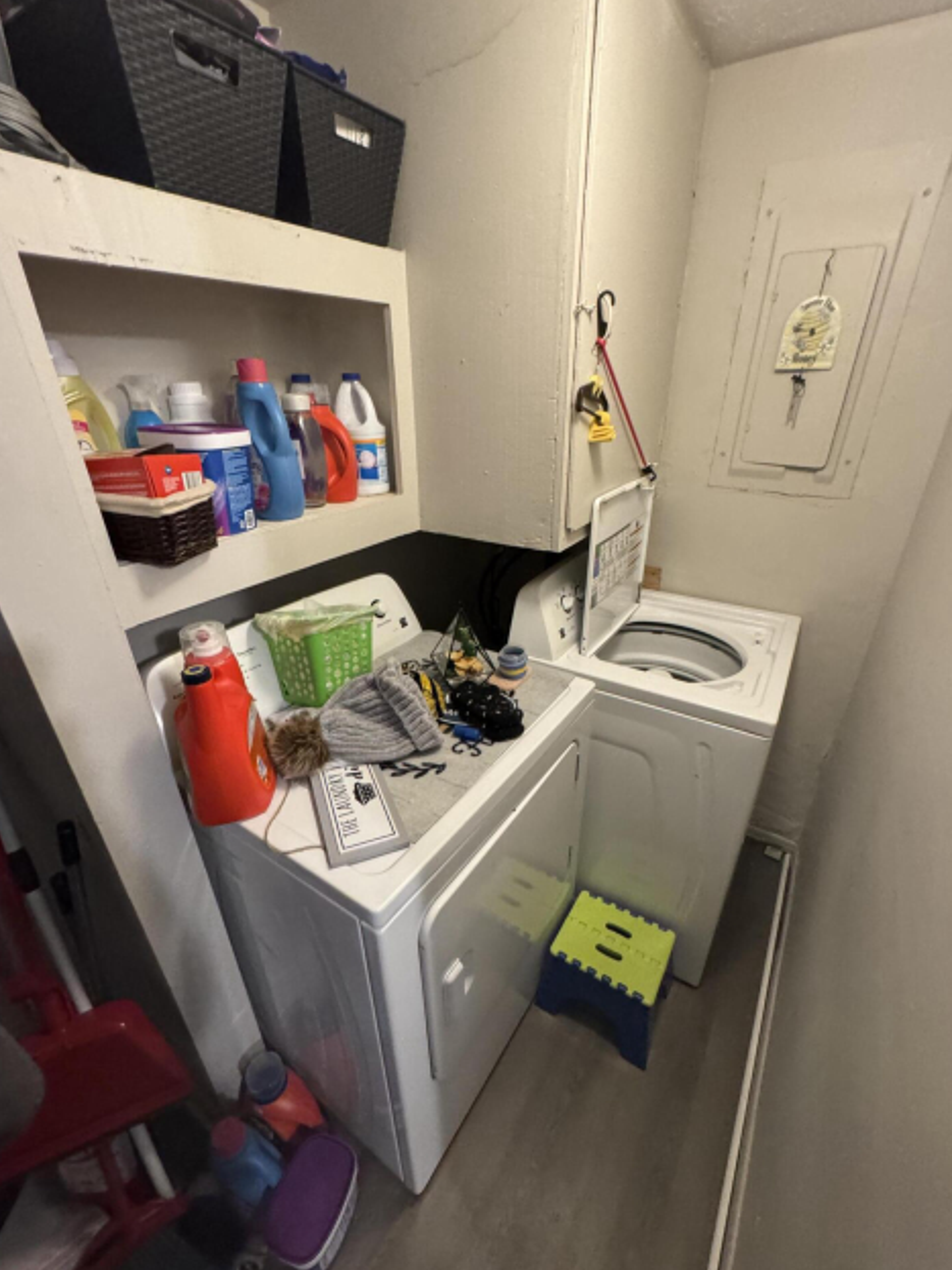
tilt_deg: -25.7
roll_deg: +2.1
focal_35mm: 15
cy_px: 662
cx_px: 479
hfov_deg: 81.7
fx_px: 550
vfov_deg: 98.1
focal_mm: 2.22
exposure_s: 1/60
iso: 800
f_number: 2.2
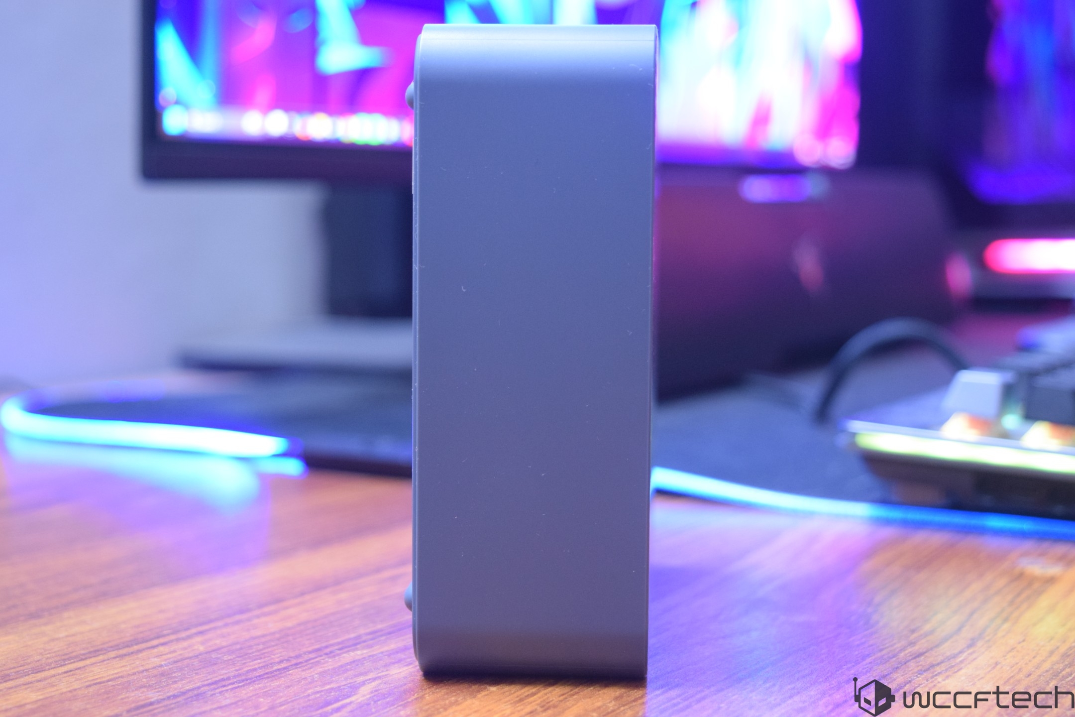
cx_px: 538
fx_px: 2015
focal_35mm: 68
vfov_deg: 20.2
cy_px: 358
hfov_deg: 29.9
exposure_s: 1/8
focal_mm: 45
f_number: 5.6
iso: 1600
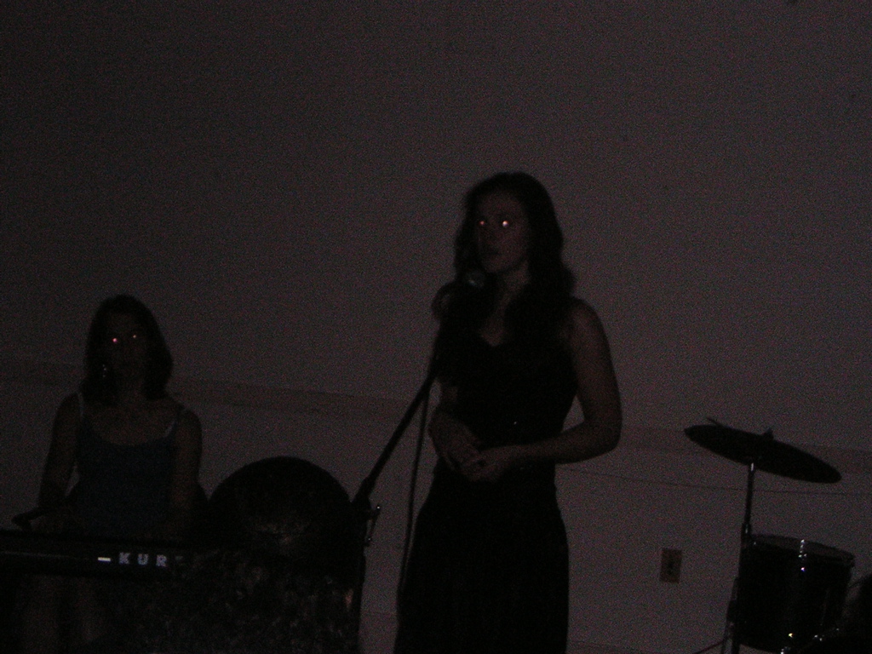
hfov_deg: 18.2
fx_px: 2721
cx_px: 436
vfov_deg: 13.7
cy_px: 327
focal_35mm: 108
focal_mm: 14.1
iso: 200
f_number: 4.7
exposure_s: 1/60.1
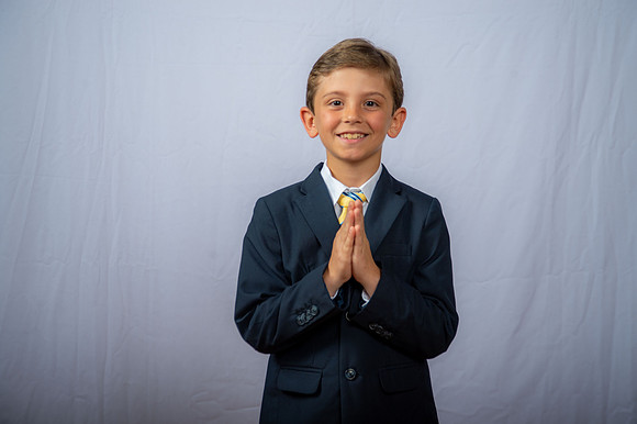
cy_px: 212
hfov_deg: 31.0
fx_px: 1149
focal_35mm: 65
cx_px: 318
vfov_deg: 20.9
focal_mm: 65
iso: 250
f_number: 5.6
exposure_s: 1/200
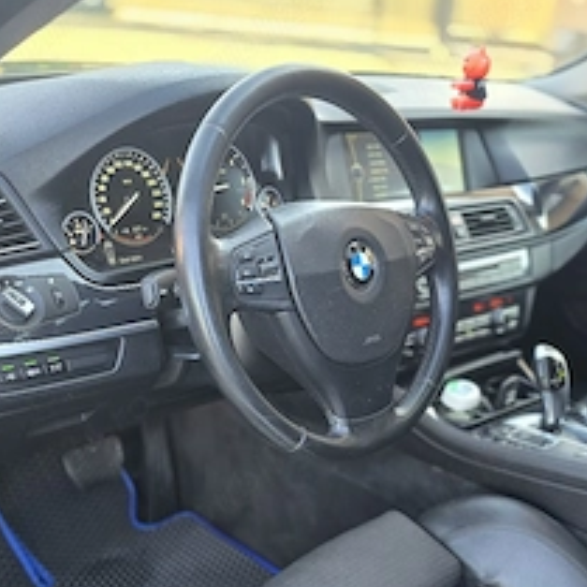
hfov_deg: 42.7
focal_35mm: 39
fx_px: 748
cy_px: 494
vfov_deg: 40.5
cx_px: 334
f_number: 1.7
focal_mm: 6.3
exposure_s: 1/101
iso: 100
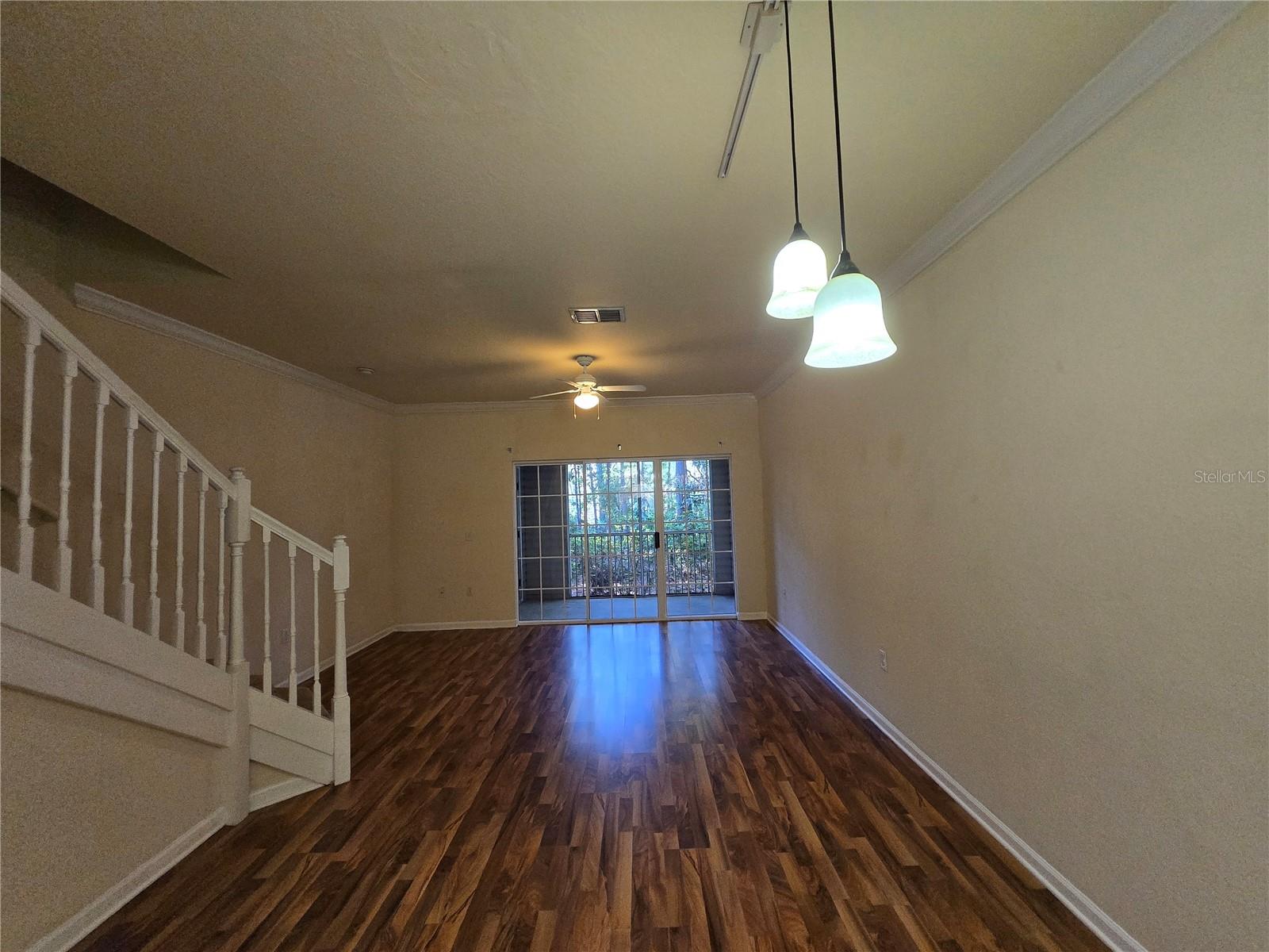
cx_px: 634
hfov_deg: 106.2
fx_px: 477
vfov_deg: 89.9
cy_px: 476
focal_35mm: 13
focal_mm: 1.7
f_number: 2.2
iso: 320
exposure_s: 1/60
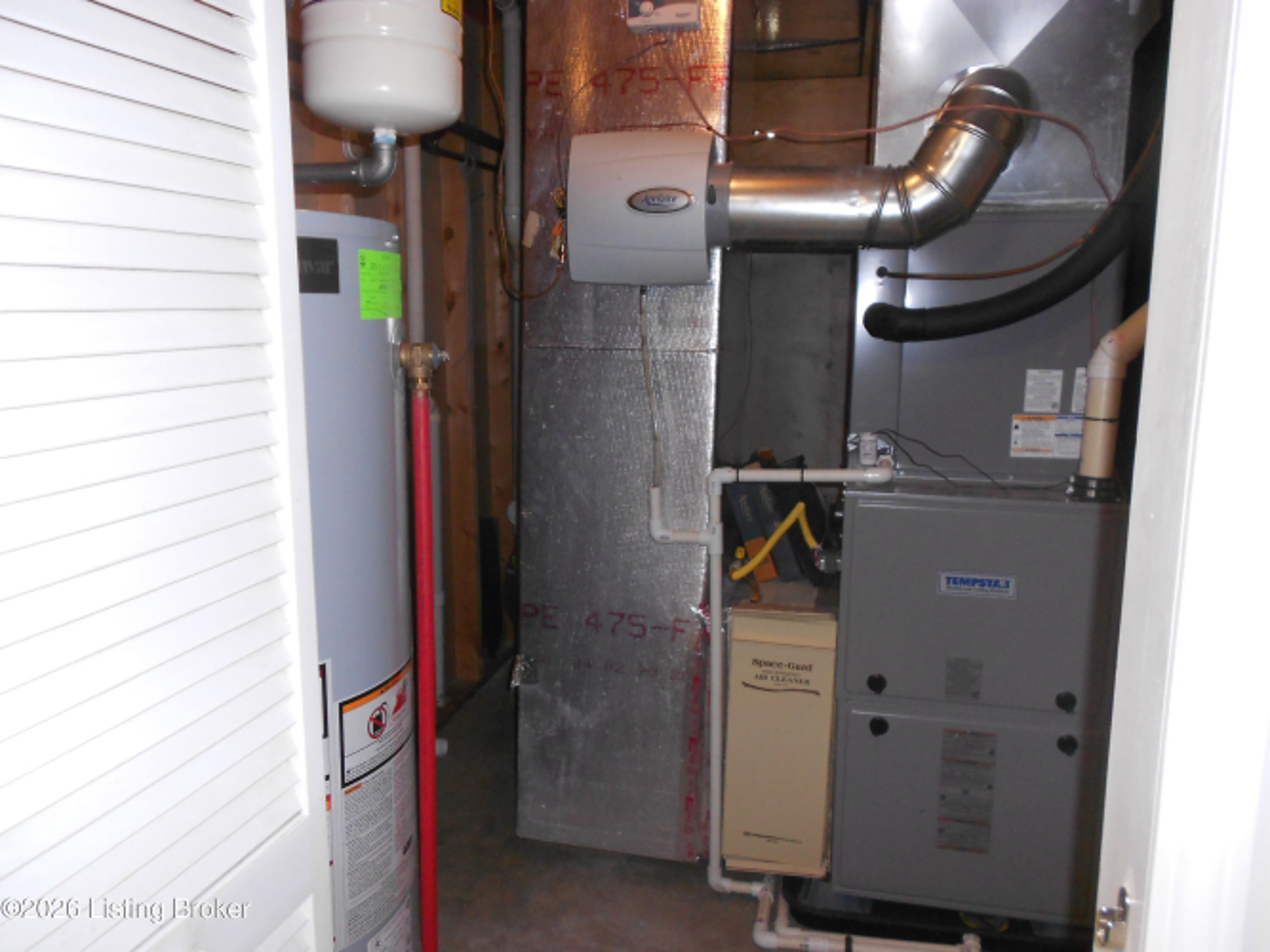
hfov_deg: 67.3
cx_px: 635
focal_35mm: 26
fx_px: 954
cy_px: 476
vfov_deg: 53.0
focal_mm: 4.6
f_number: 3.2
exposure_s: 1/25
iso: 200
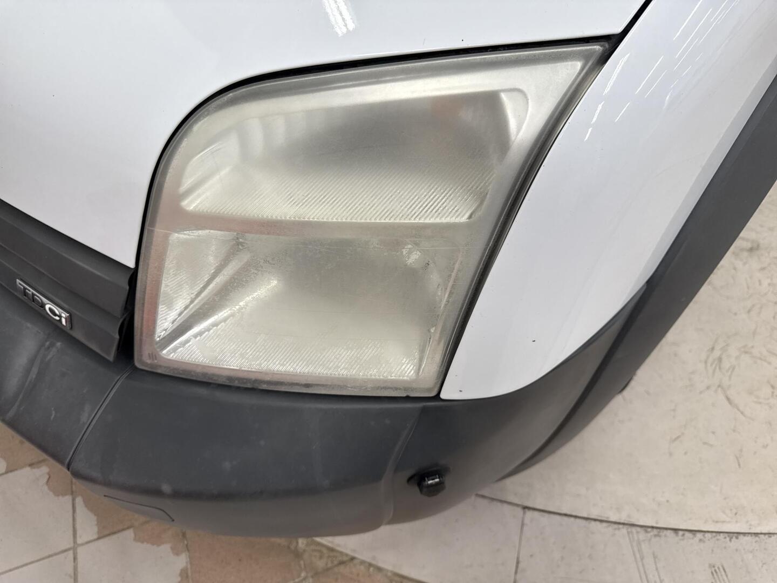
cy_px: 292
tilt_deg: -52.9
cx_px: 388
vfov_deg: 56.8
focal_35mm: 24
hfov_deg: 71.6
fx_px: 539
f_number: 1.78
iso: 80
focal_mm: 6.76
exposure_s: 1/100
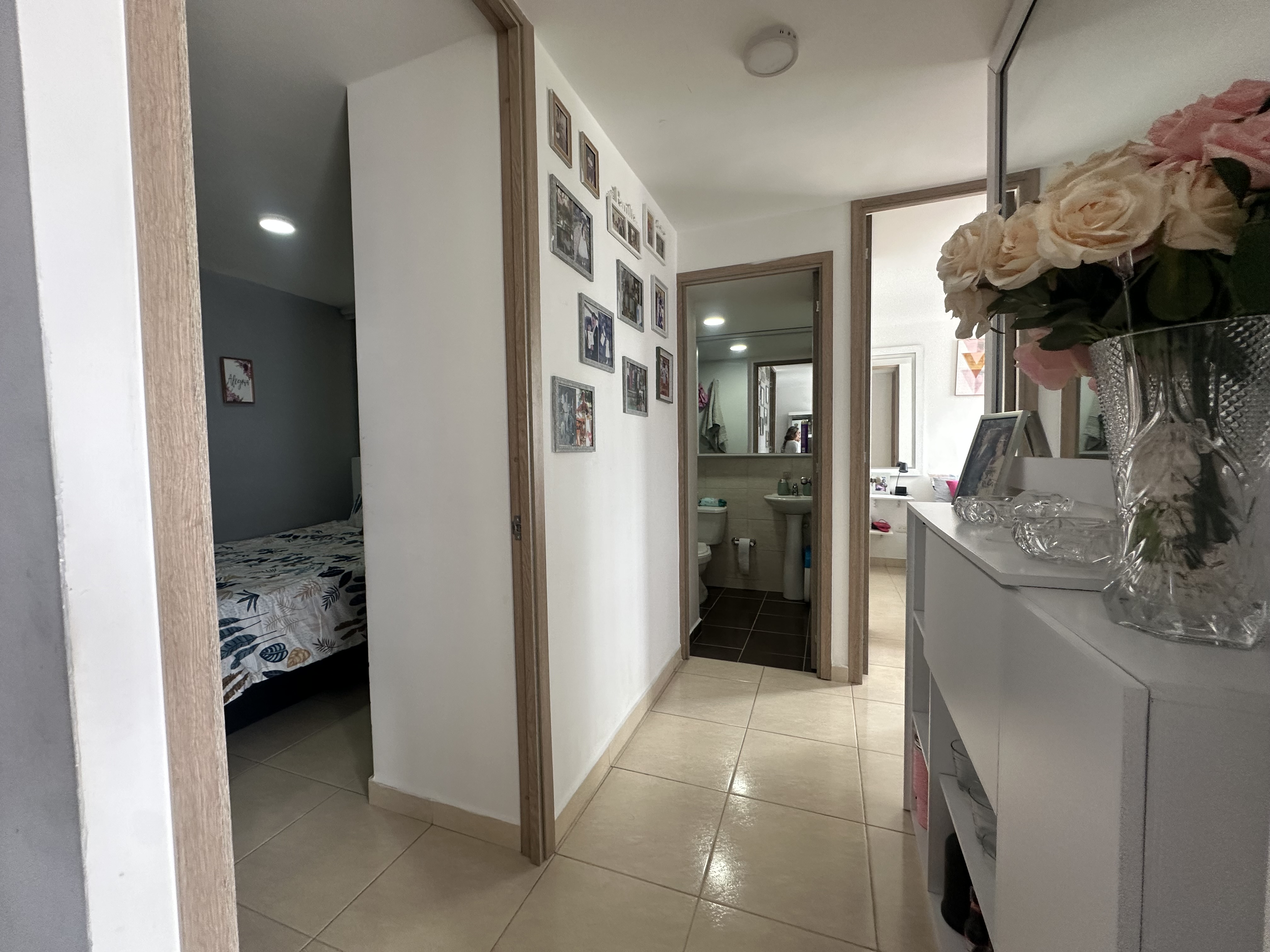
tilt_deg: -2.1
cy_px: 476
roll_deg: +0.4
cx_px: 635
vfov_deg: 85.7
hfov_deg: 102.1
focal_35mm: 14
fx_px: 514
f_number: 2.2
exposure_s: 1/99
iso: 160
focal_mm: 2.22
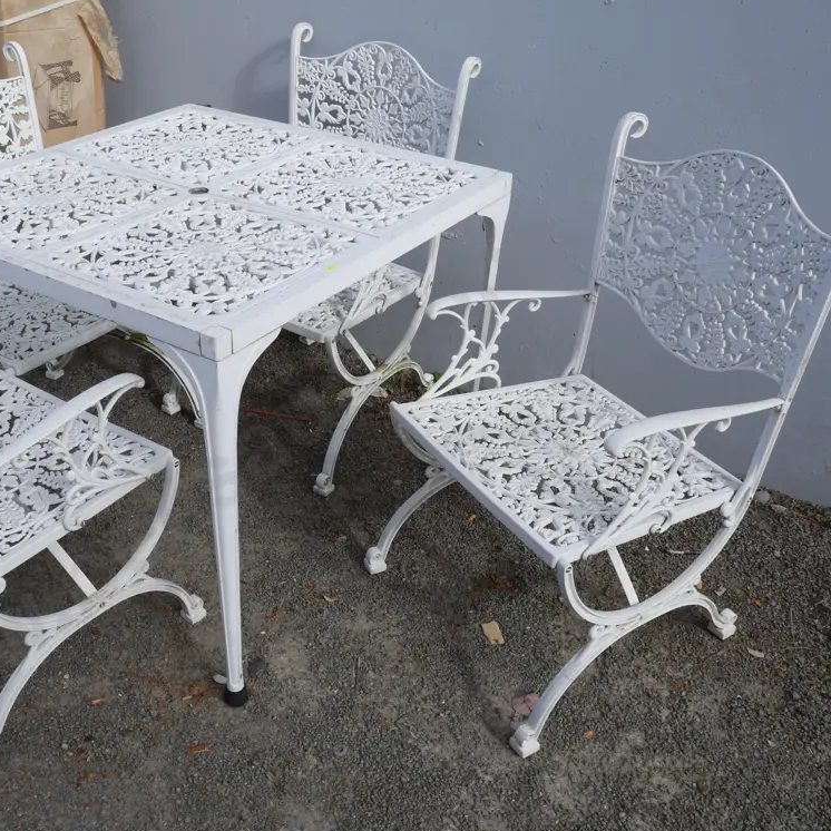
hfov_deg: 48.0
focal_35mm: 34
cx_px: 314
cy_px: 410
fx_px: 923
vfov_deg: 48.4
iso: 200
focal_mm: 14
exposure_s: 1/500
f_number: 7.1
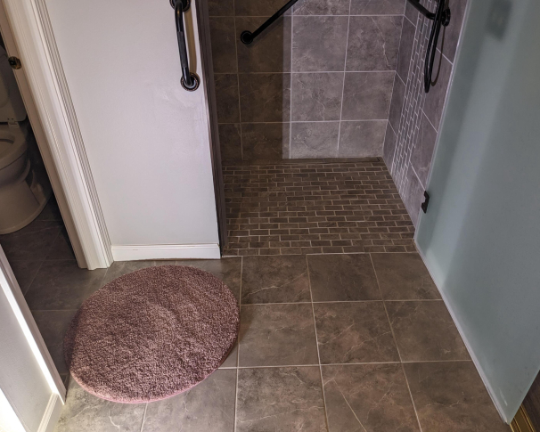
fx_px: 464
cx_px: 284
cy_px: 219
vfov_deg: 50.0
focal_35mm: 29
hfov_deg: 60.4
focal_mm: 4.38
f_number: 1.73
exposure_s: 1/33.3
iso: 45
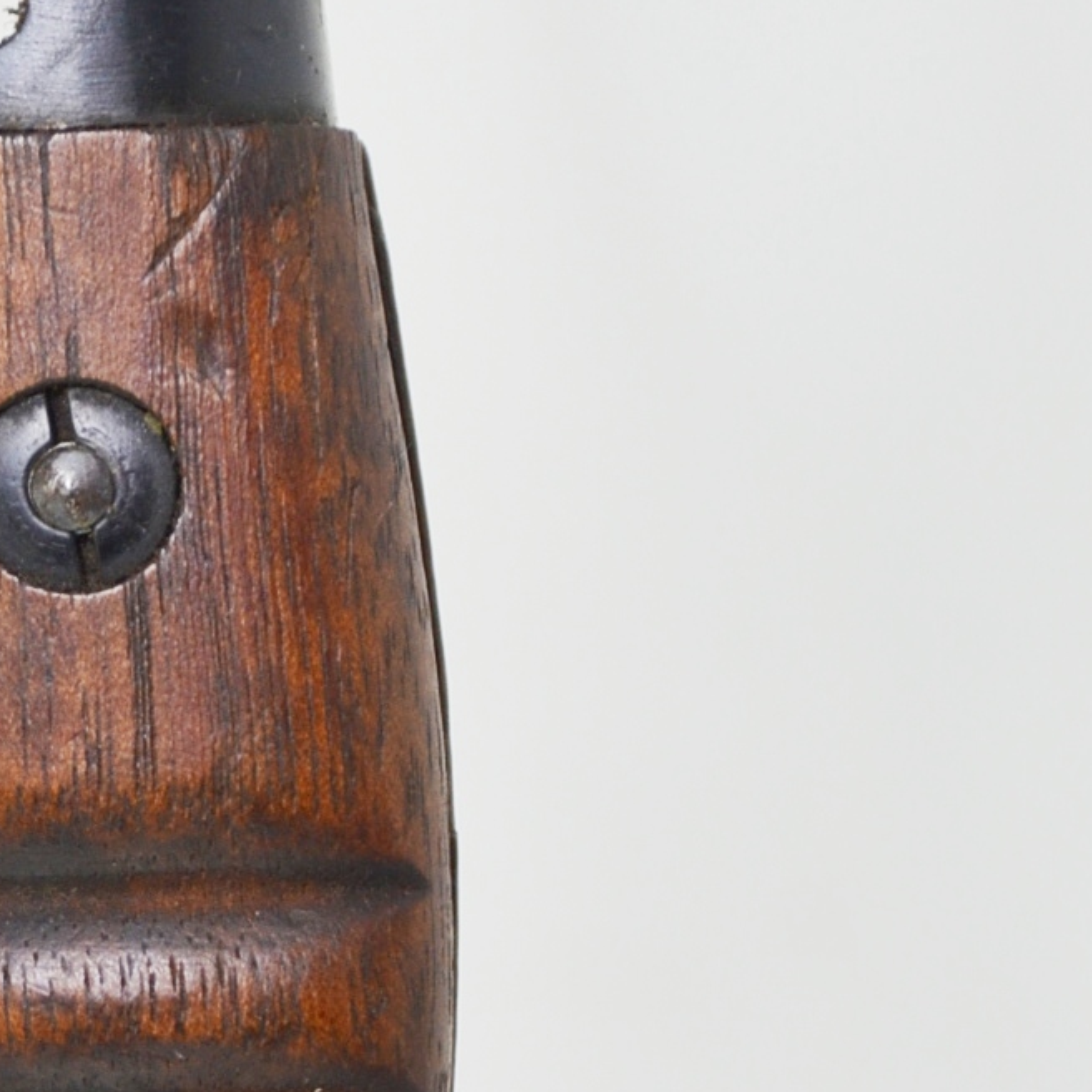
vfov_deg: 3.9
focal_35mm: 454
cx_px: 68
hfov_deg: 3.9
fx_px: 16189
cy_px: 888
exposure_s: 1/250
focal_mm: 95
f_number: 5.6
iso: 400
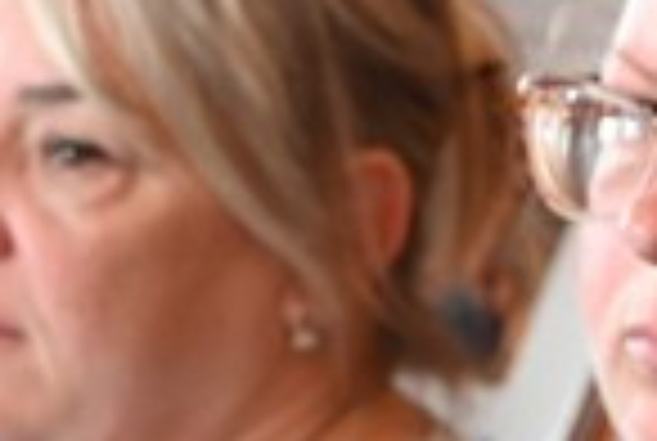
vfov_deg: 2.7
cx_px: 270
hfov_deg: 4.0
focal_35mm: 519
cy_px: 387
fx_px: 9491
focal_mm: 95
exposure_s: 1/60
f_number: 6.3
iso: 4000
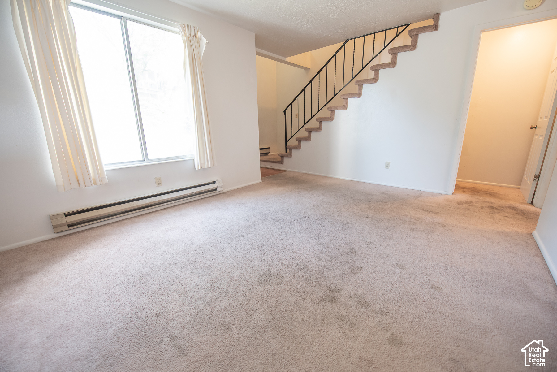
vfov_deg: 81.3
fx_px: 217
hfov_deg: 104.2
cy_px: 186
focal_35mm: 14
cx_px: 278
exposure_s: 1/50
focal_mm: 14
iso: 1000
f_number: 3.5
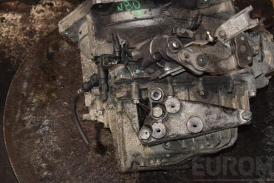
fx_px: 578
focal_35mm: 76
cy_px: 85
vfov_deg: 17.9
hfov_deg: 26.5
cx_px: 181
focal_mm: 38
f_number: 5
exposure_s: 1/60
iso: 800
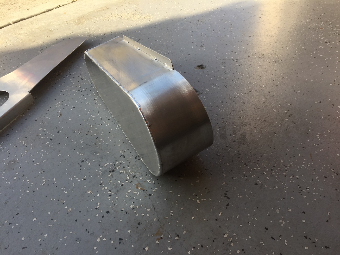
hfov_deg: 61.7
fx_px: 285
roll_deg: +0.8
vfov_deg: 48.2
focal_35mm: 29
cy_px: 128
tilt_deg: -41.4
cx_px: 170
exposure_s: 1/380
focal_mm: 4.15
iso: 32
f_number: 2.2
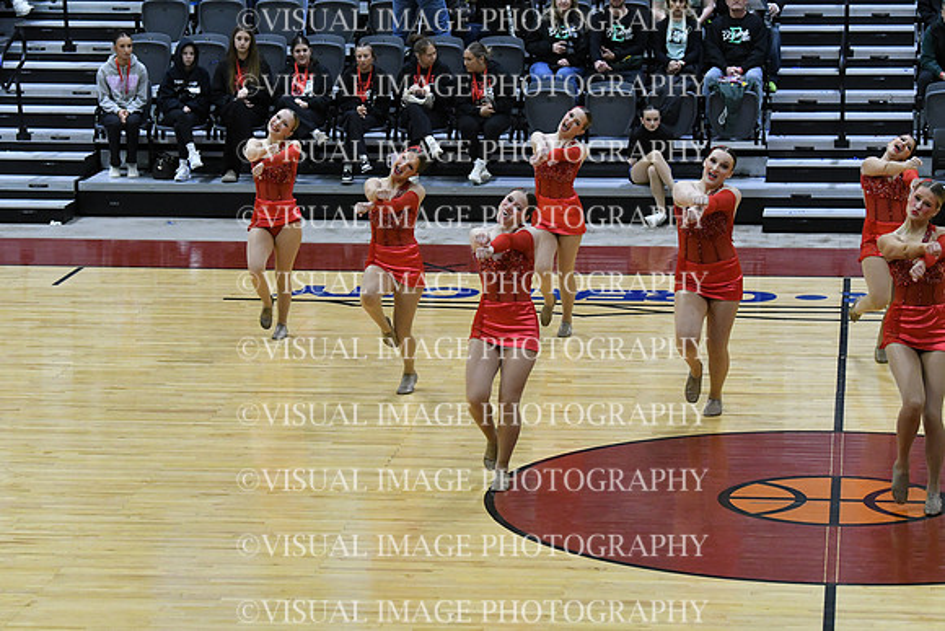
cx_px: 472
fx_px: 3387
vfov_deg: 10.6
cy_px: 316
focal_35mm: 129
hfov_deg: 15.9
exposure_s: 1/500
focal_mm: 86
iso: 5000
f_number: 4
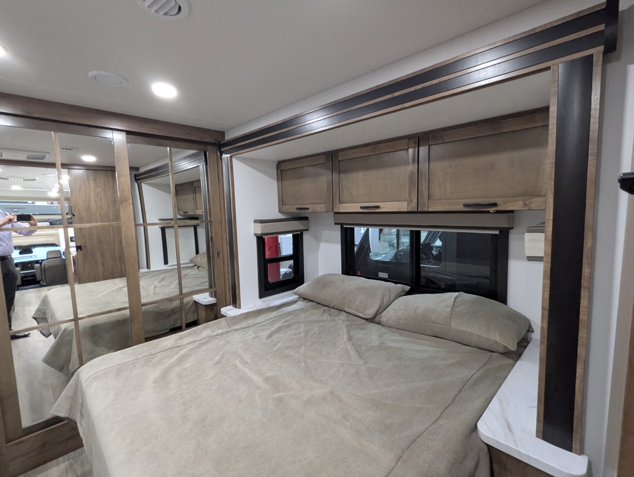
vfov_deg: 78.2
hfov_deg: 94.4
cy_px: 238
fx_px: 293
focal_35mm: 16
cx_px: 317
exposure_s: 1/43.5
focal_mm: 2.35
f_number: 2.2
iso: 604
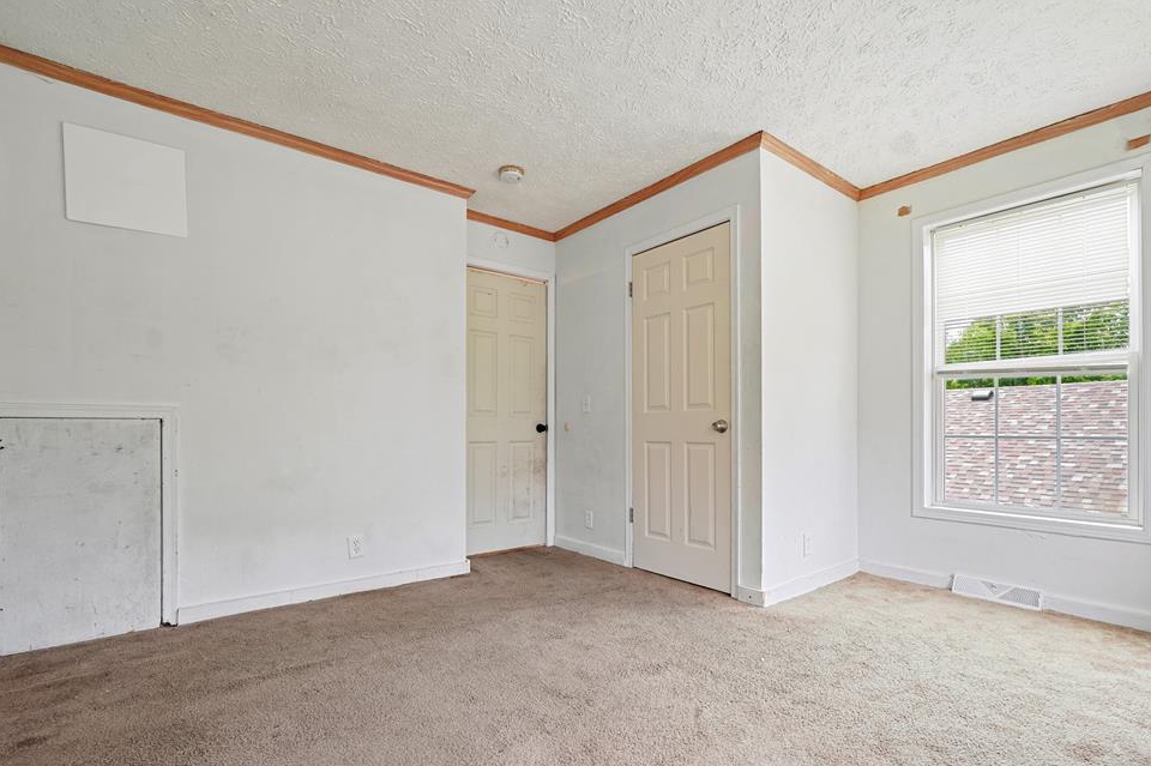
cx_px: 584
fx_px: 511
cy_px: 398
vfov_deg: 73.7
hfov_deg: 96.8
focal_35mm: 16
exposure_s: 1
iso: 100
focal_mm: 10
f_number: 8
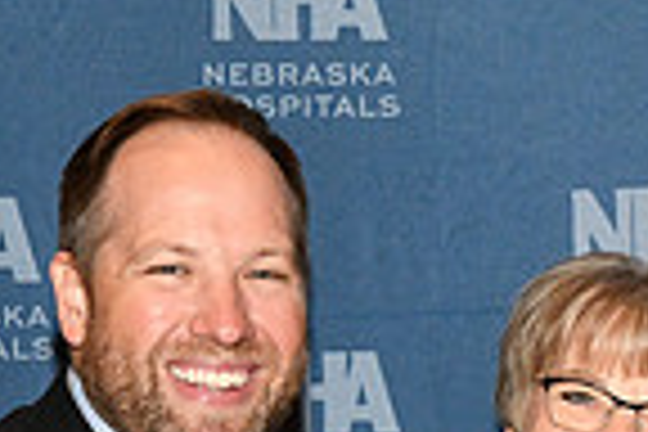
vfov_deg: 6.4
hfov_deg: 9.8
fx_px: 3780
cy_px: 794
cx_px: 423
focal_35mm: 210
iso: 6400
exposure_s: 1/60
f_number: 11
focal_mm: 52
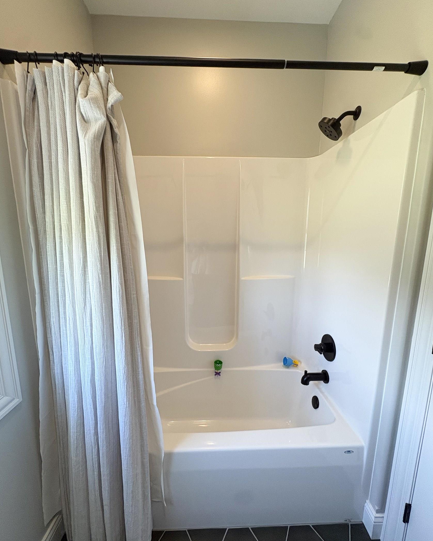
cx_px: 215
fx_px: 240
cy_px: 279
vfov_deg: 96.8
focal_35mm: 15
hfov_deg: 84.0
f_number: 2.2
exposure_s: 1/120
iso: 200
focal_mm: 2.22
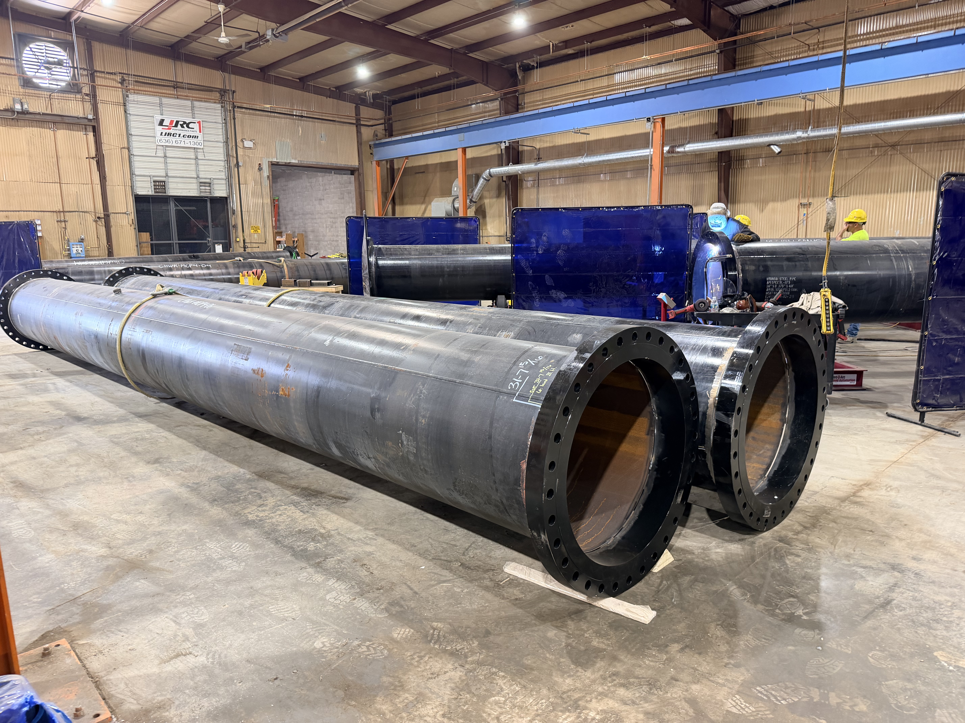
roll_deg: +3.0
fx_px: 669
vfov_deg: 56.8
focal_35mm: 24
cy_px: 362
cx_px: 482
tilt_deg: -8.5
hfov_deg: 71.6
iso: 250
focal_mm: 6.76
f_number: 1.78
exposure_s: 1/60
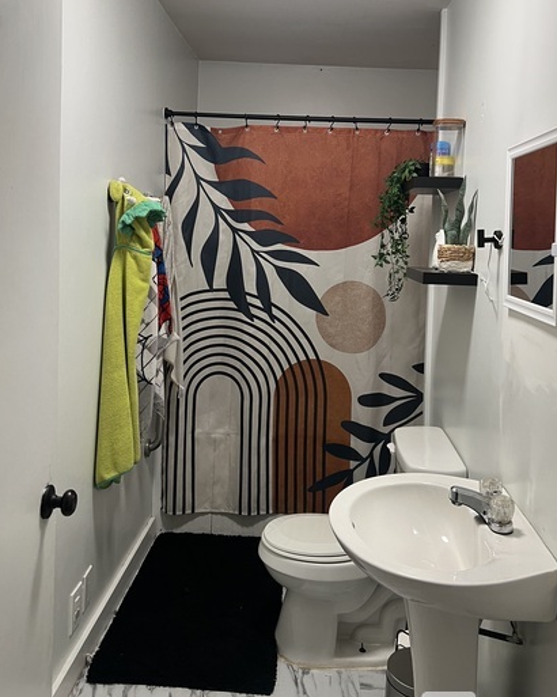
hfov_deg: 44.5
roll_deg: -2.5
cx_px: 302
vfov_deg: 54.0
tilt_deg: -4.6
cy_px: 293
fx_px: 680
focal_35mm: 33
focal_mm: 5.7
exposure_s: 1/63
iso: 100
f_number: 1.5
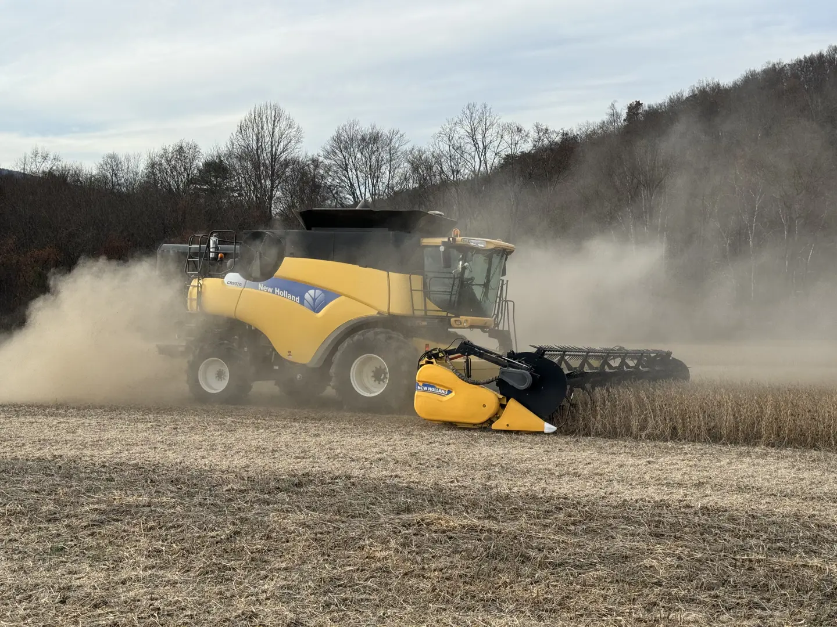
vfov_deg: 30.3
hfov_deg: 39.7
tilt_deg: -1.9
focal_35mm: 48
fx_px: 1161
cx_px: 418
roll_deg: -0.5
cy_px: 314
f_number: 1.78
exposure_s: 1/1869
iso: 64
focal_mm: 6.76
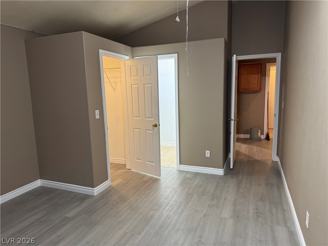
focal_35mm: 24
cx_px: 164
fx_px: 227
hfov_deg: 71.6
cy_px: 123
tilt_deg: -4.5
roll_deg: +2.3
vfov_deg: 56.8
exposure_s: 1/60
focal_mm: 6.76
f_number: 1.78
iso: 320
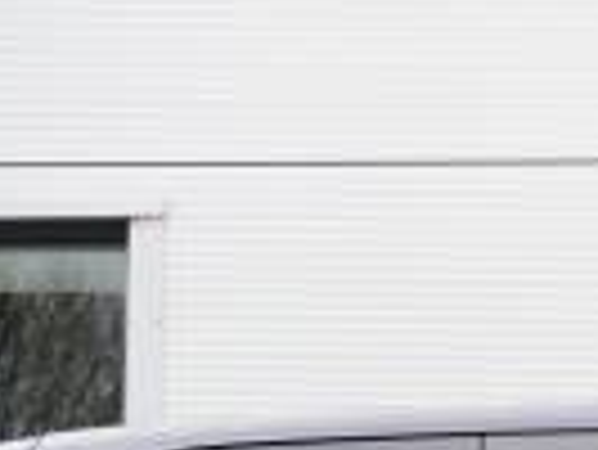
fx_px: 3706
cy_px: 738
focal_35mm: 214
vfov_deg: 6.8
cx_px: 1097
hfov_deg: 8.8
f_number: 4.5
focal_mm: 31
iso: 160
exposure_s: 1/60
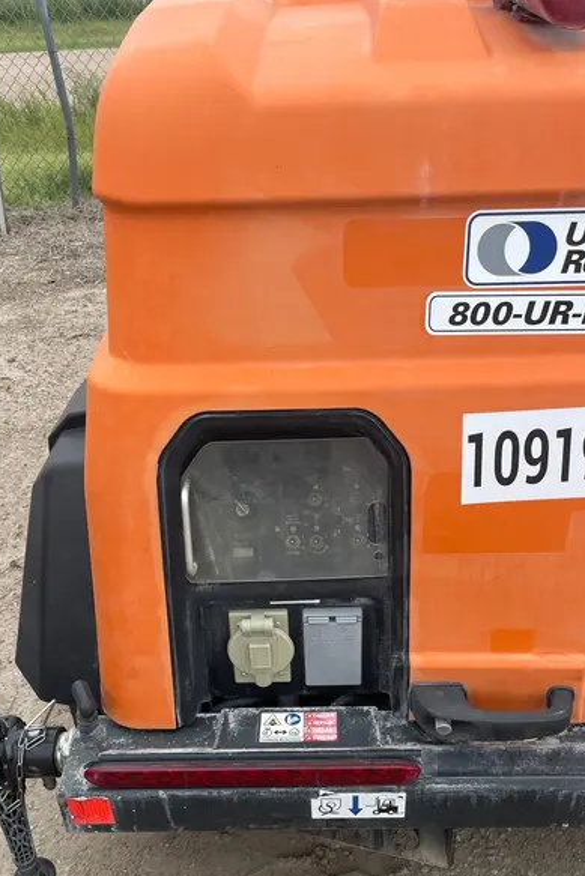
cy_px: 548
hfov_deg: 38.9
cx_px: 304
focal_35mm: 34
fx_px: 828
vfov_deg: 55.1
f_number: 1.6
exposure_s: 1/1667
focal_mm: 4.2
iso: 32
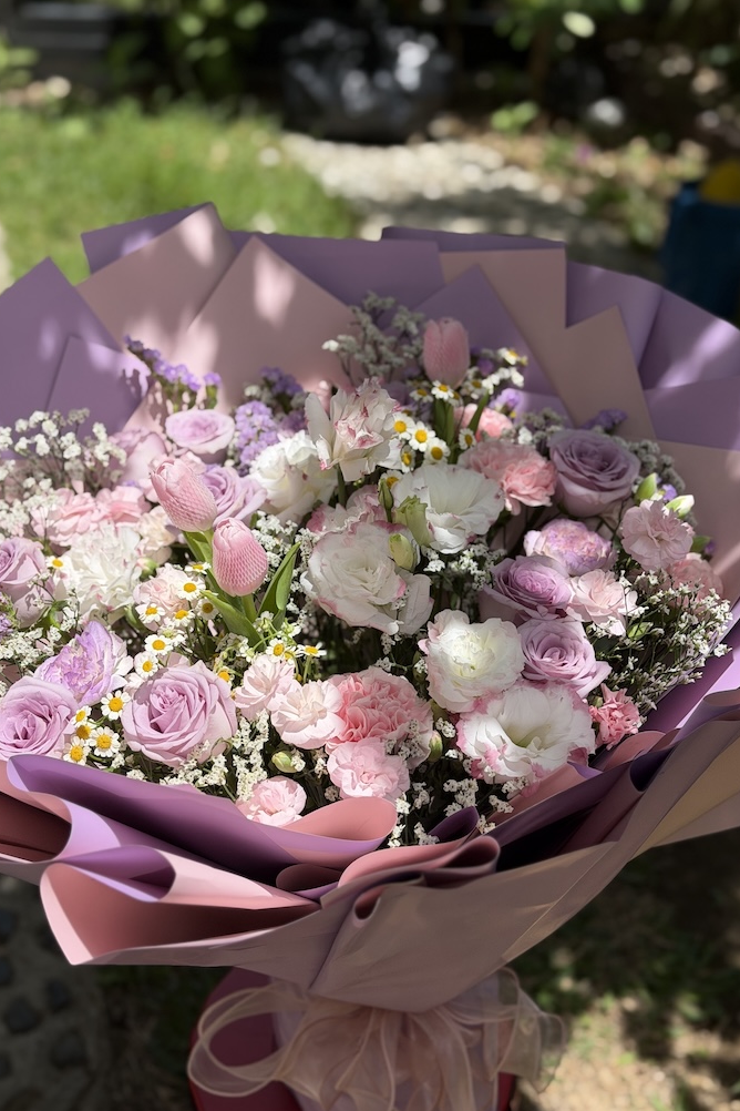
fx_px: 1572
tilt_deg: -34.4
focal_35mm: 51
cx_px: 338
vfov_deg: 38.9
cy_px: 567
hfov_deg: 26.5
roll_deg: -5.0
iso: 64
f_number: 1.78
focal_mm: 6.76
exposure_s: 1/4587
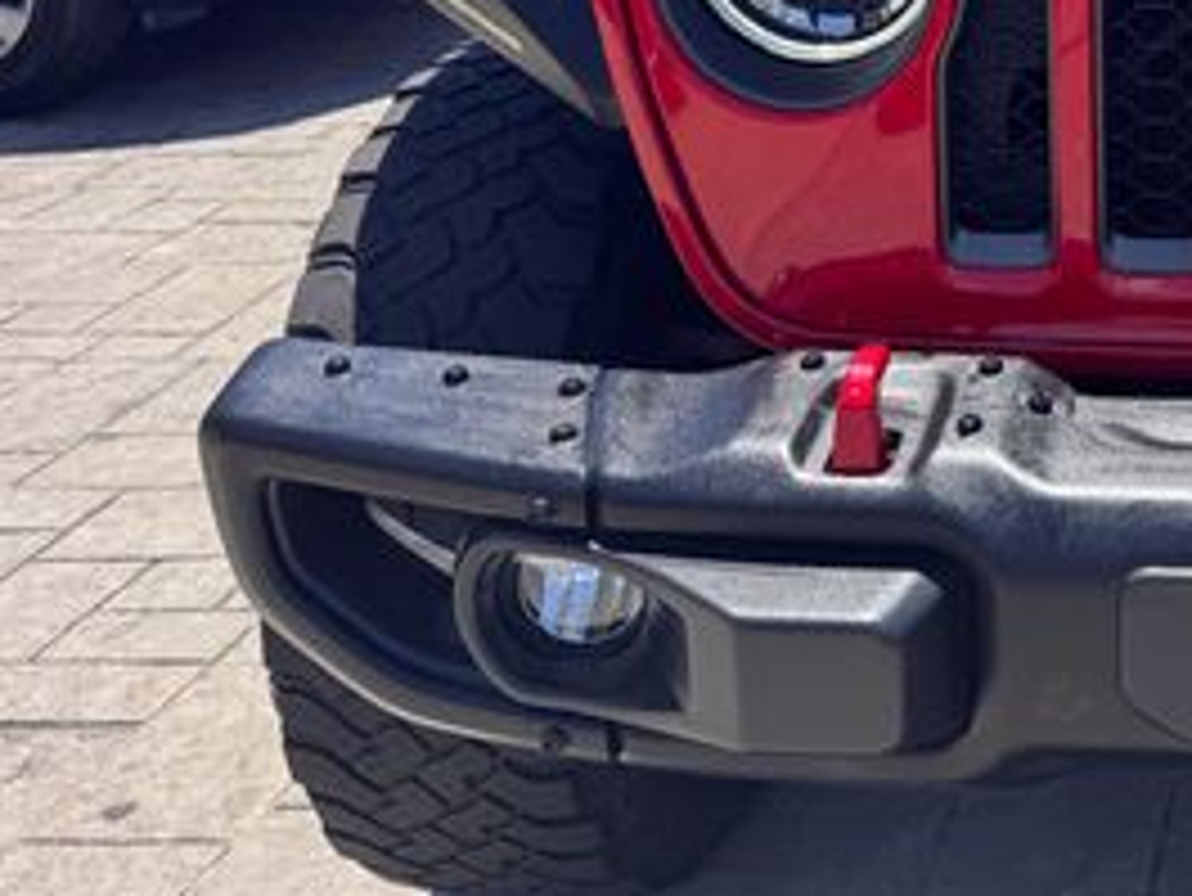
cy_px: 59
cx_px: 1421
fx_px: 1998
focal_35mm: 58
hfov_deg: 28.9
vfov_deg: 24.4
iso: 80
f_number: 1.78
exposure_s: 1/1721
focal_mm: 6.76
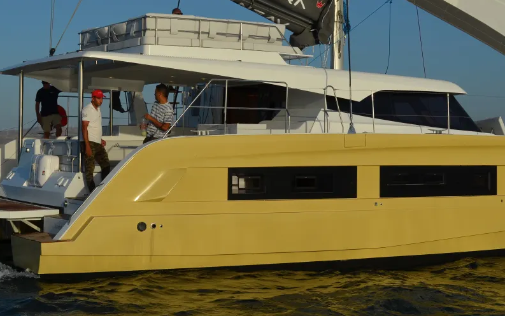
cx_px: 253
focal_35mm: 70
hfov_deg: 29.4
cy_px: 97
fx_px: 964
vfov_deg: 18.5
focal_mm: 26
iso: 100
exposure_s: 1/400
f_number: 10
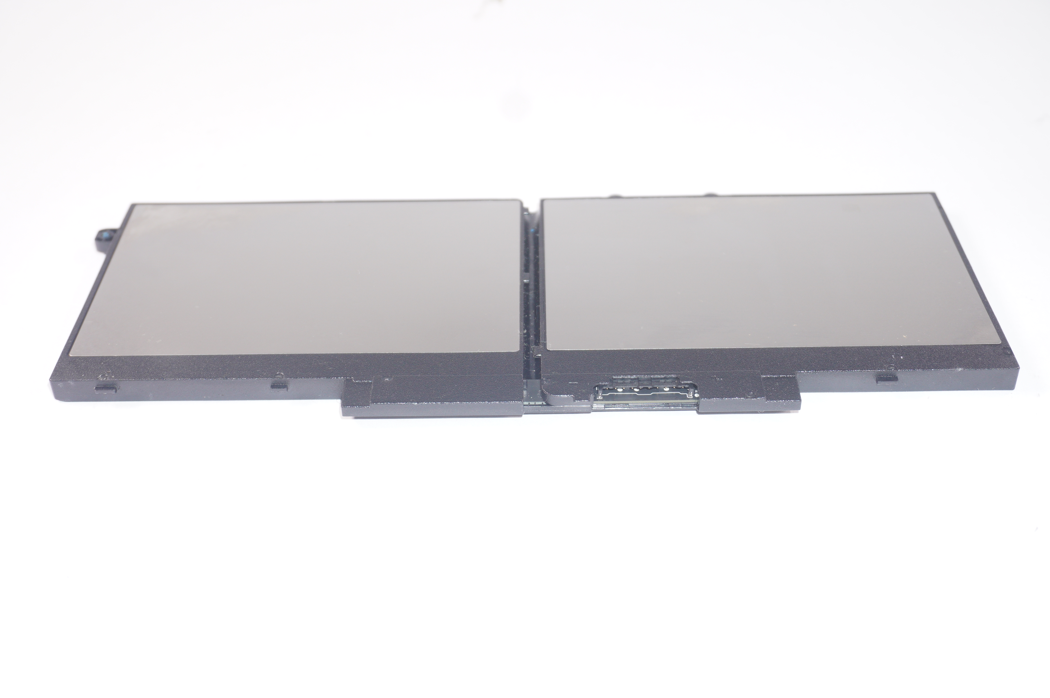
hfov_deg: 43.6
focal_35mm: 45
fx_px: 1311
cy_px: 349
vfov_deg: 29.8
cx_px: 525
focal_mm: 30
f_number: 5.6
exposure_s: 1/125
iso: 200
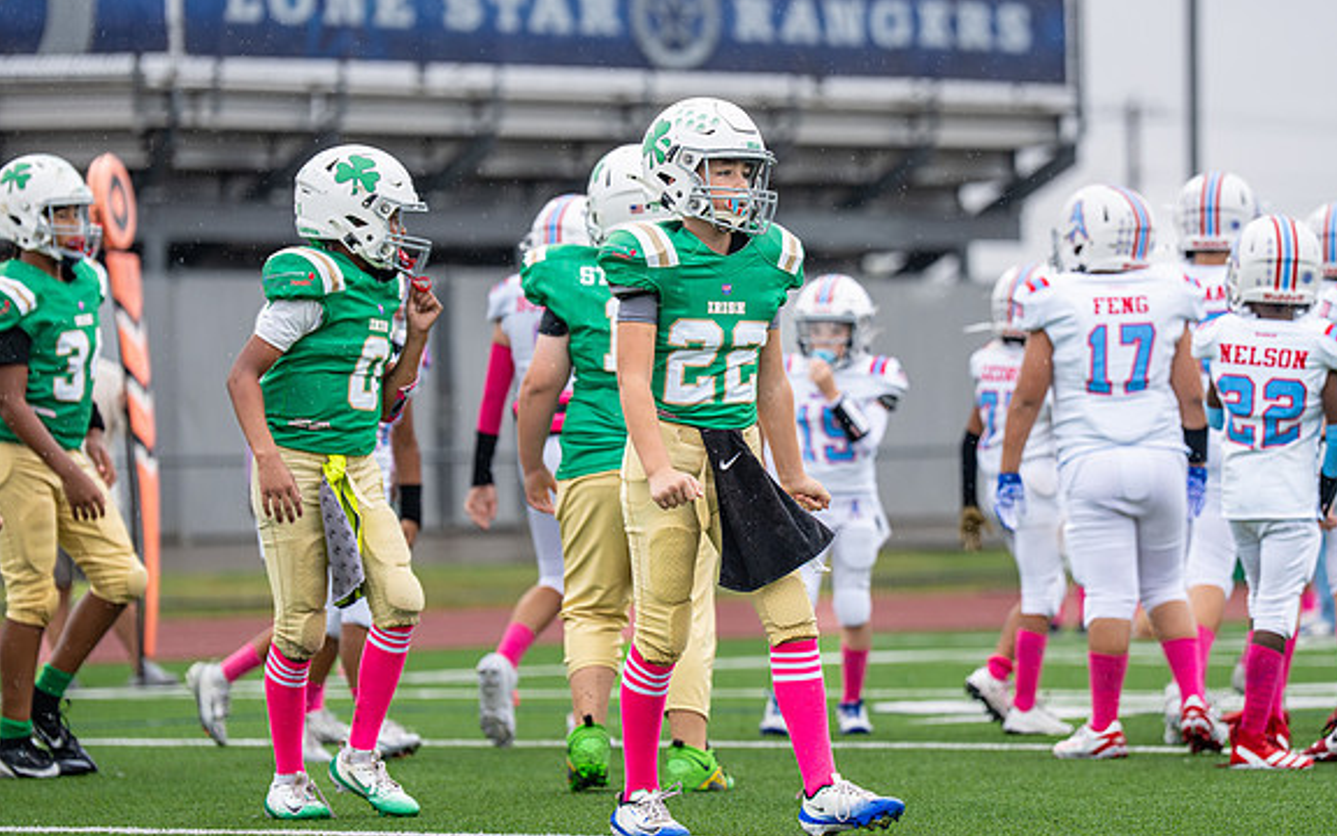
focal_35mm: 198
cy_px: 373
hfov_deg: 10.6
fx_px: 7215
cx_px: 743
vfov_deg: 6.6
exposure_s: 1/1000
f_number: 2.8
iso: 400
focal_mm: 147
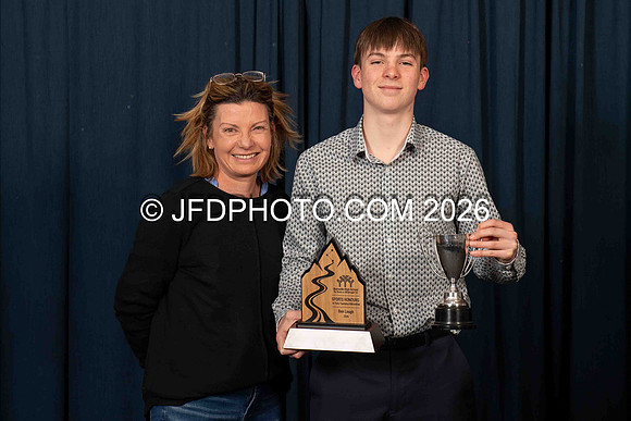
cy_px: 171
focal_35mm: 95
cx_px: 332
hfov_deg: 21.4
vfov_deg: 14.3
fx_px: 1673
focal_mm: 70
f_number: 5.6
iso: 125
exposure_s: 1/250
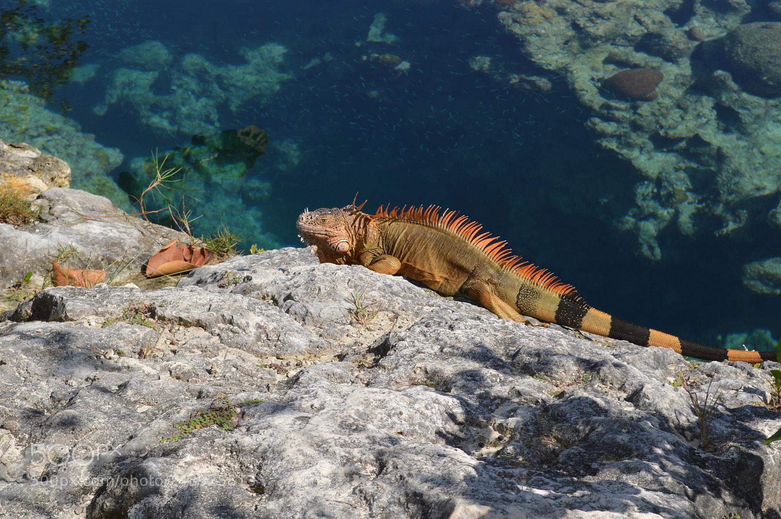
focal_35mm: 82
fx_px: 1788
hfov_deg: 24.6
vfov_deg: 16.5
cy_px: 260
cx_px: 390
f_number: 9
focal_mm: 55
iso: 100
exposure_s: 1/200
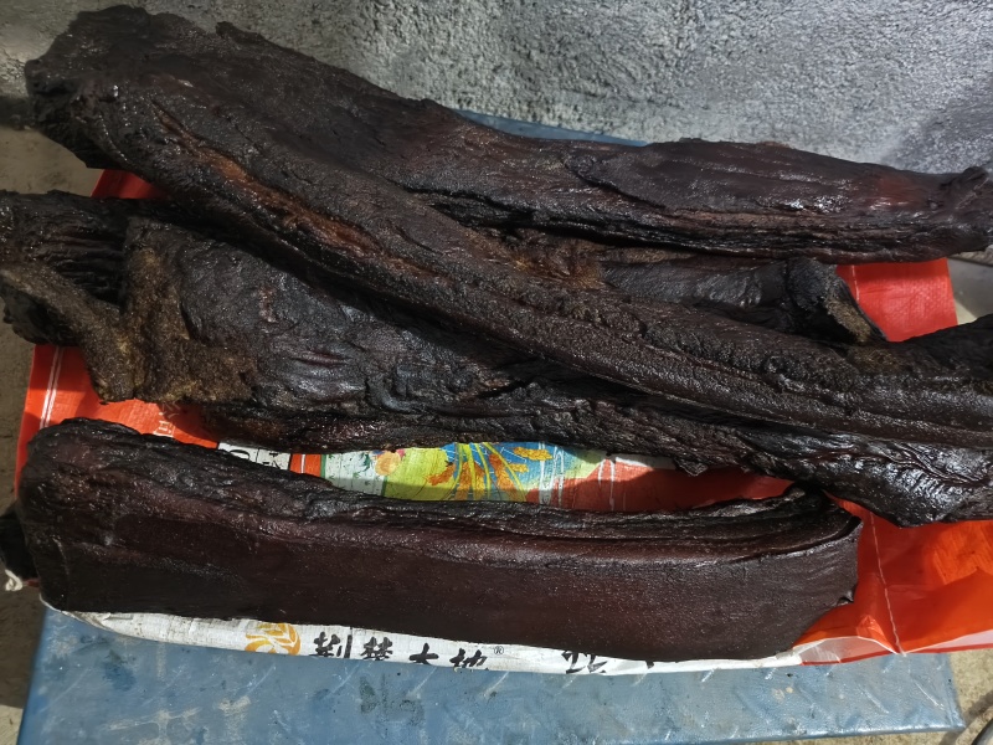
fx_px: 660
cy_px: 372
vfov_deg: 58.9
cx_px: 496
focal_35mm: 23
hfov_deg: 73.9
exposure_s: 1/20
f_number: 1.88
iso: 3917
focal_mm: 5.56
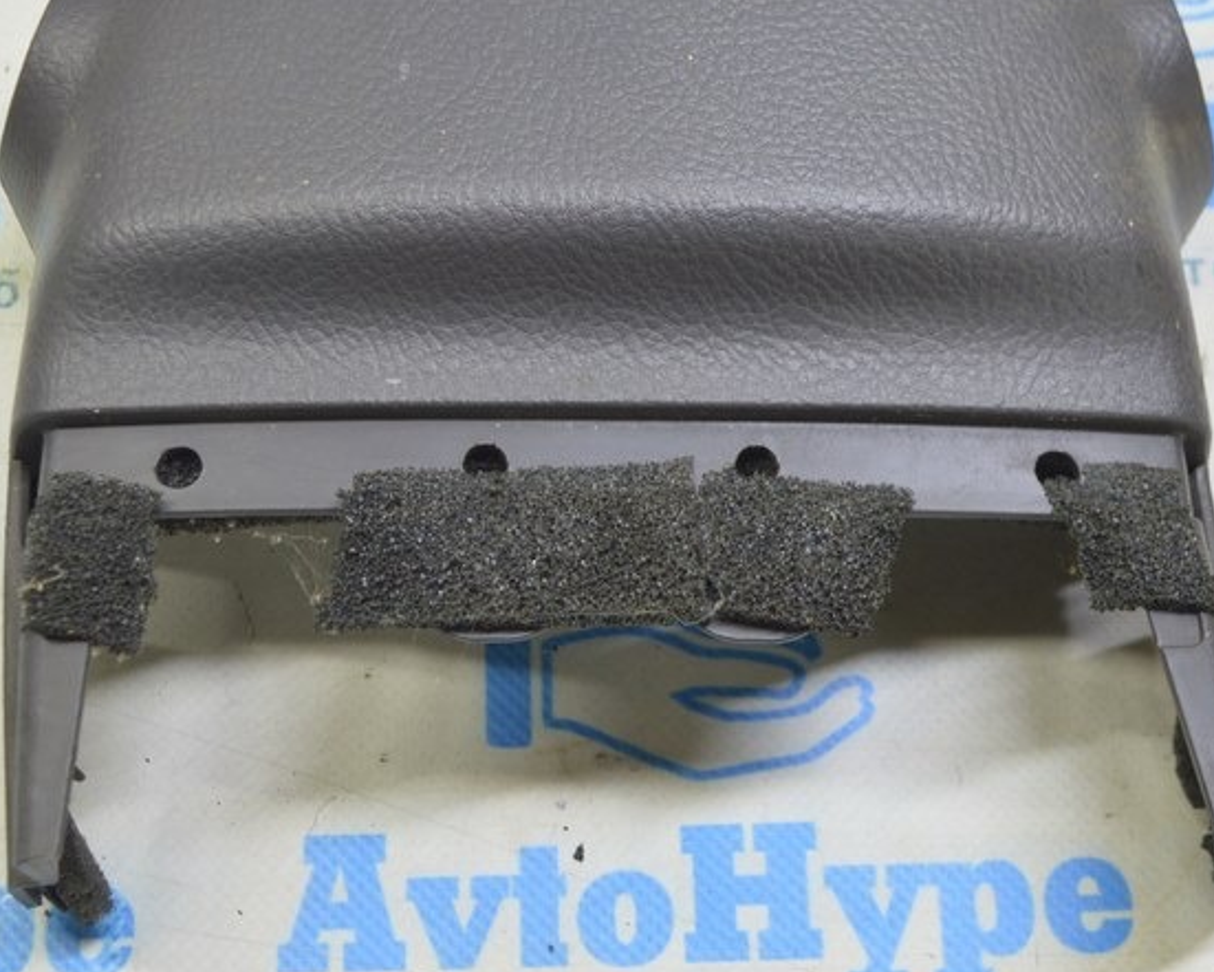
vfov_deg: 22.5
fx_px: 2444
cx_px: 595
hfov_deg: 27.9
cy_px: 409
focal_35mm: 68
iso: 400
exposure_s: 1/15
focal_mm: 26
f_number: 5.6
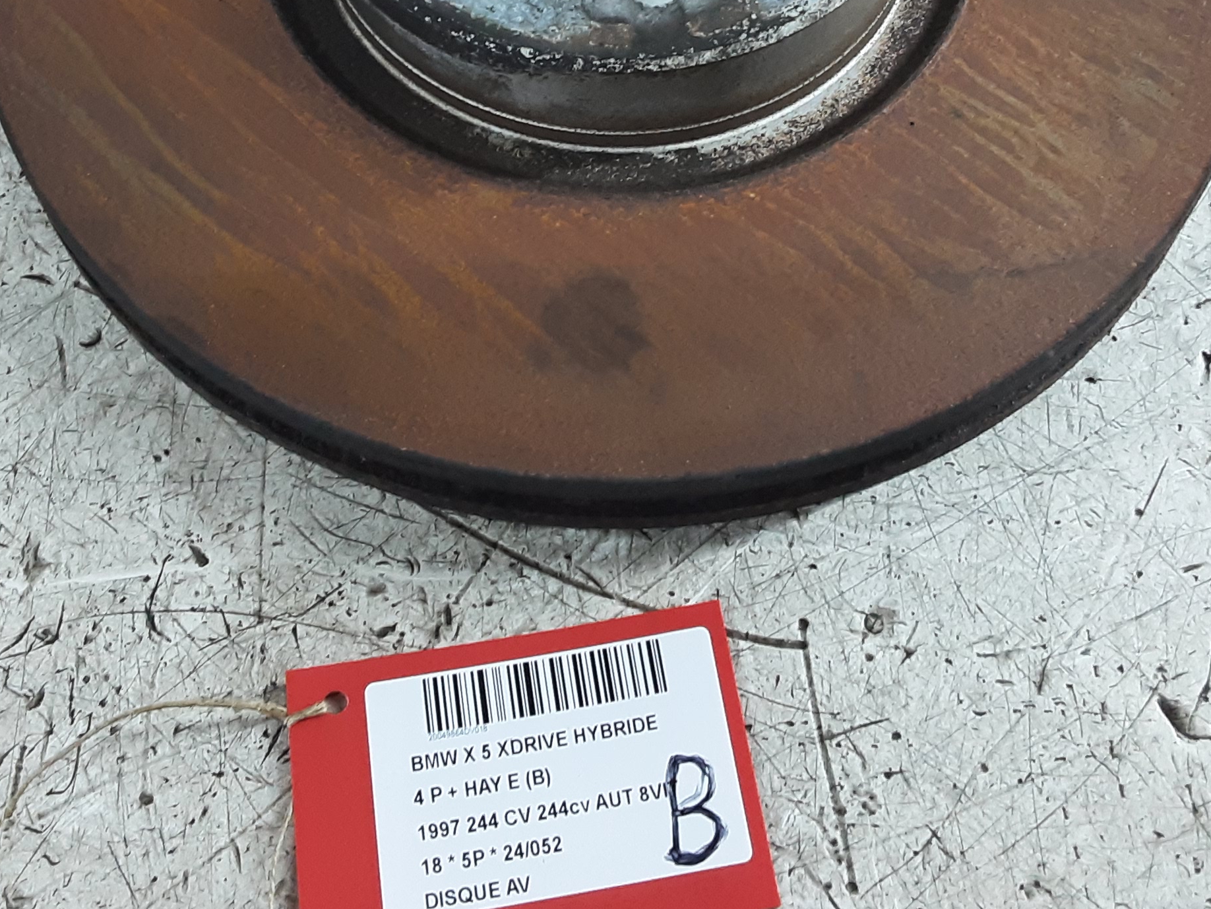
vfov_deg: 29.4
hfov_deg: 39.7
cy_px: 156
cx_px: 604
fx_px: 1679
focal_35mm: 48
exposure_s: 1/33
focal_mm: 2.91
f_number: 1.9
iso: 160
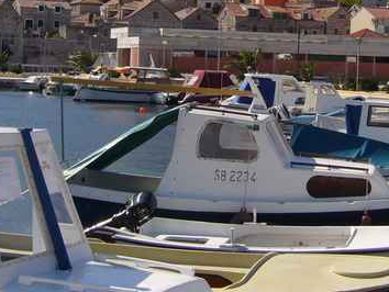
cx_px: 257
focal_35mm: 79
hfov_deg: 24.6
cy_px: 24
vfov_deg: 18.4
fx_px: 888
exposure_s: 1/500
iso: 80
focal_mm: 5.8
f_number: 5.6
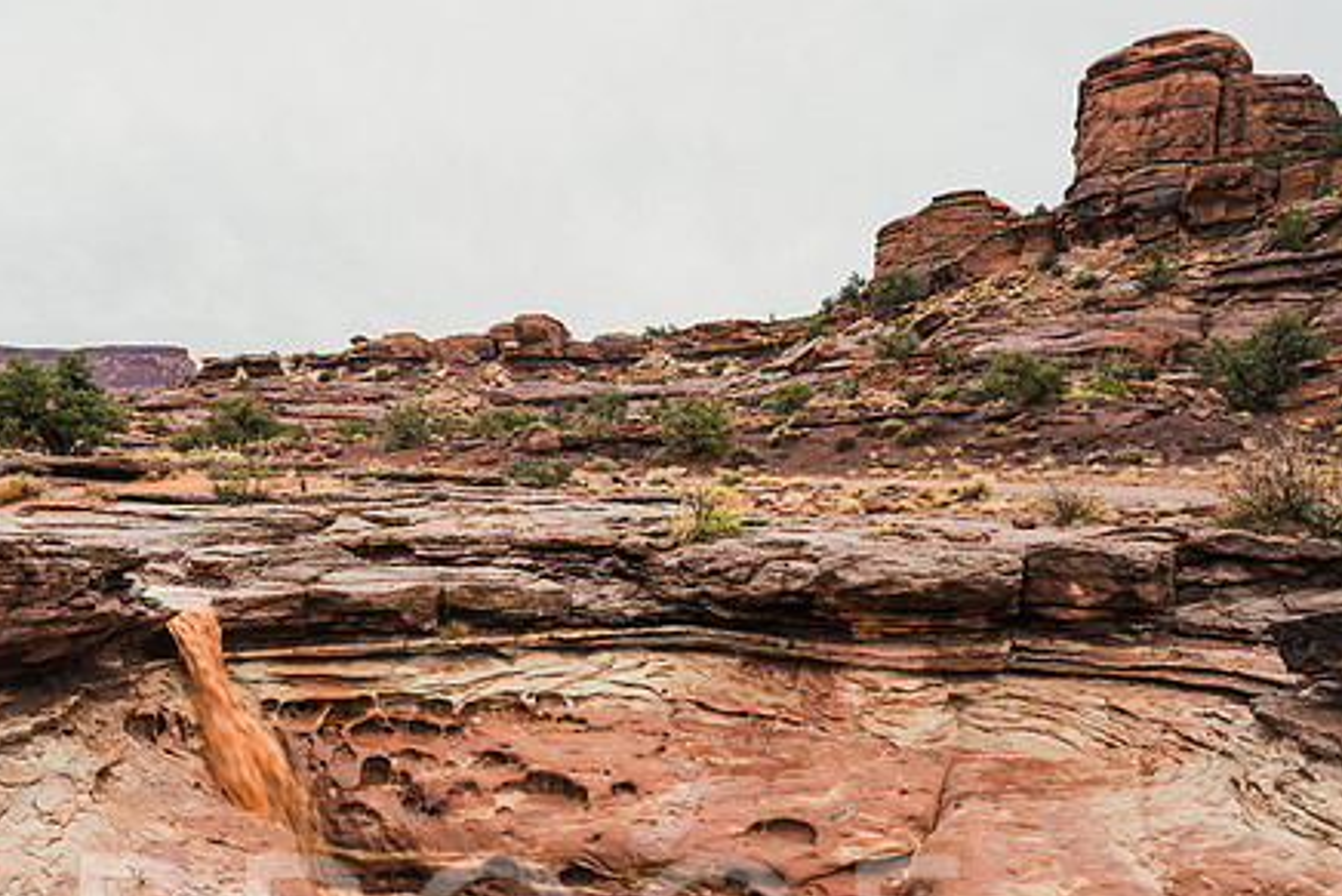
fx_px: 1007
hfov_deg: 66.5
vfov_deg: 47.3
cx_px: 520
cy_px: 590
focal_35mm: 27
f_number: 16
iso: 400
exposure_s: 1/30
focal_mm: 20
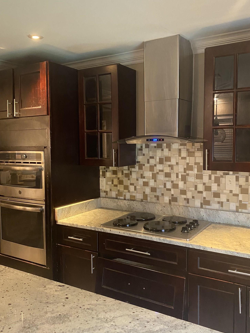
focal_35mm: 31
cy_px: 163
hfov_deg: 45.4
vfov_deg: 58.3
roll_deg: +1.2
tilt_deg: -2.4
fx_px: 299
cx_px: 129
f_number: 1.8
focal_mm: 4.25
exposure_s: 1/40
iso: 640
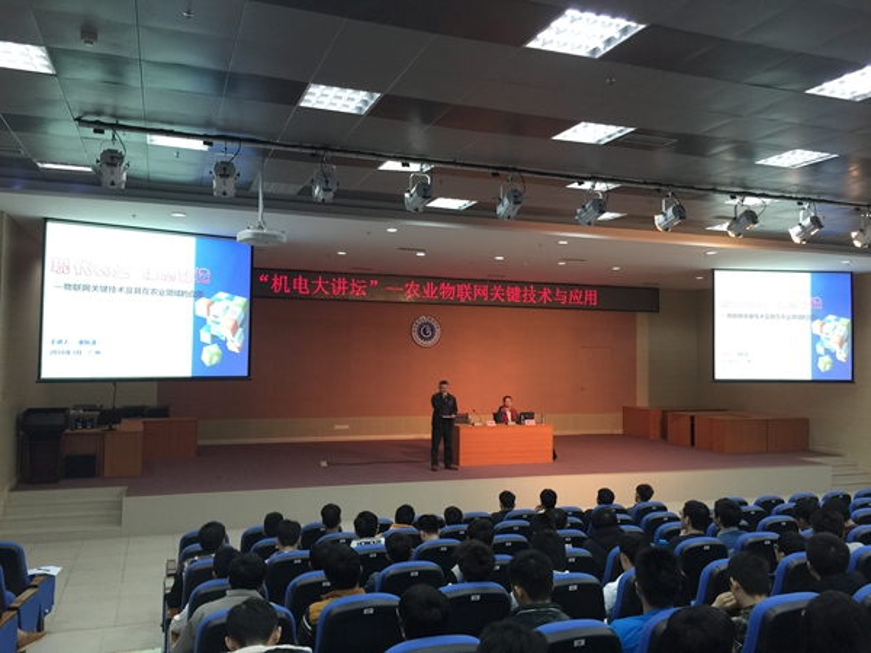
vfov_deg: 48.2
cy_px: 326
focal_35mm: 29
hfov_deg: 61.7
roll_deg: -1.2
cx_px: 436
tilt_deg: +2.3
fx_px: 730
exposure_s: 1/17
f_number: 2.2
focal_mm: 4.15
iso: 64
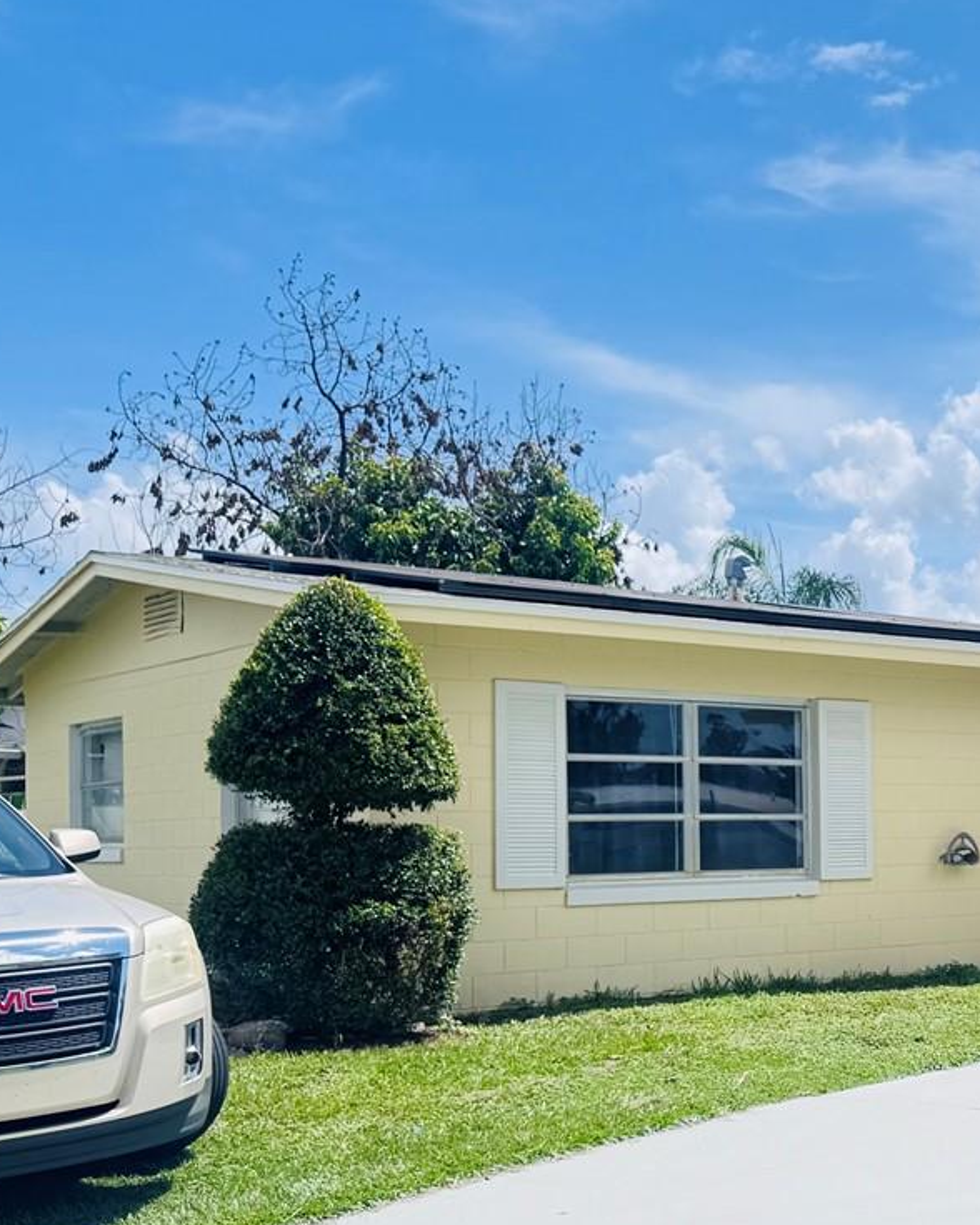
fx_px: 1849
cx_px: 1202
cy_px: 803
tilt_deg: +1.9
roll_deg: +0.4
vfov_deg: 36.3
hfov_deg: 26.2
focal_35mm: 51
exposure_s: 1/3802
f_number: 1.78
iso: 80
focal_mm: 6.76
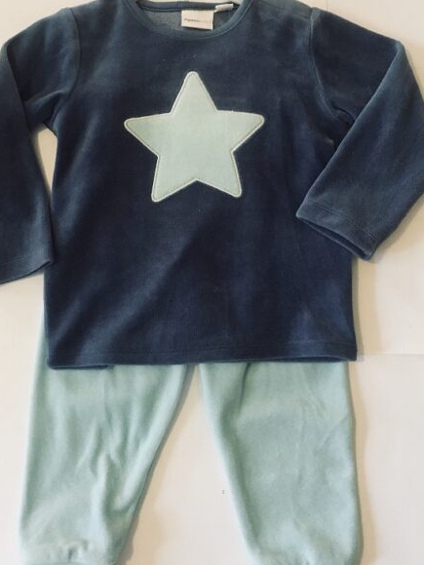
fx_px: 653
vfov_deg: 46.7
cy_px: 255
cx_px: 195
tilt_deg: -85.0
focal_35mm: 40
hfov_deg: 35.9
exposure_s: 1/20
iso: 200
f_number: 2.2
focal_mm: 4.15
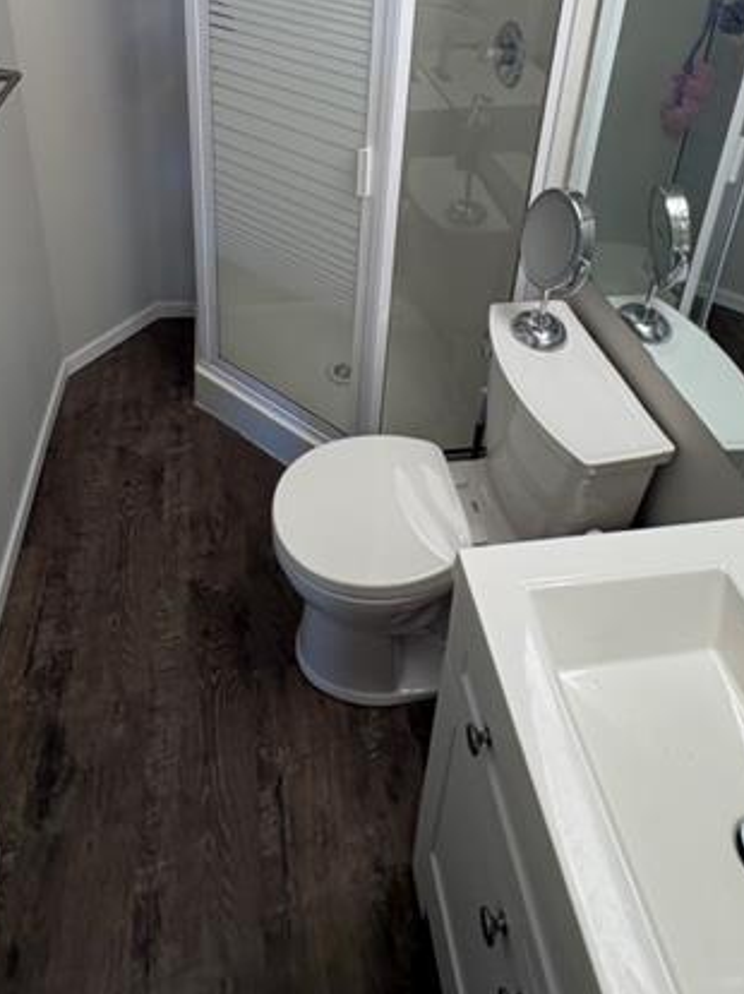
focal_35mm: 26
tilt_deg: -23.8
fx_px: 746
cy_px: 113
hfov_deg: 52.8
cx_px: 314
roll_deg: -1.3
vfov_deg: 58.3
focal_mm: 2.22
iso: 200
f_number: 2.2
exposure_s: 1/120
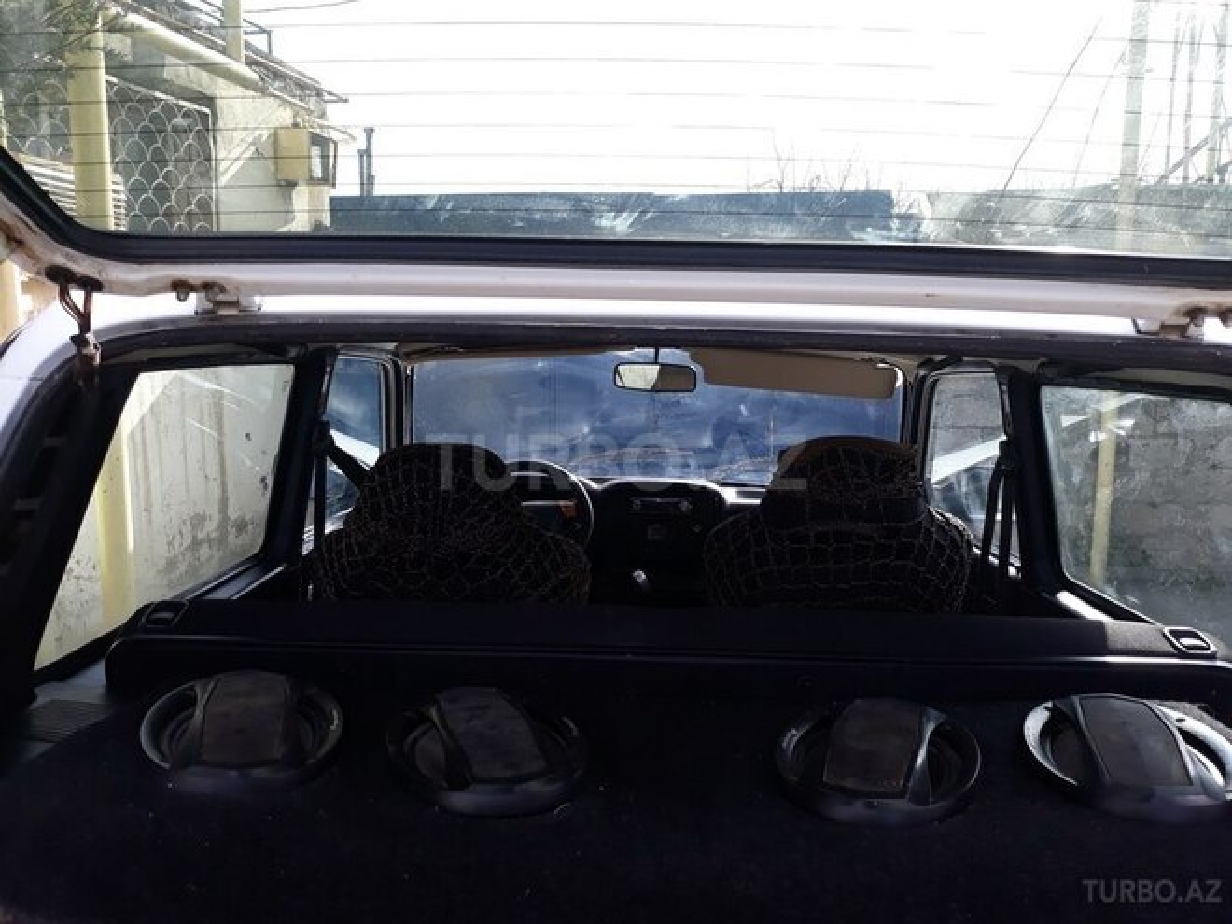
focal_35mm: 27
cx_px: 616
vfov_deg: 51.4
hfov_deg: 65.3
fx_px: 961
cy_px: 462
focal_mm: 3.71
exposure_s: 1/444
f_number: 1.7
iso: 40
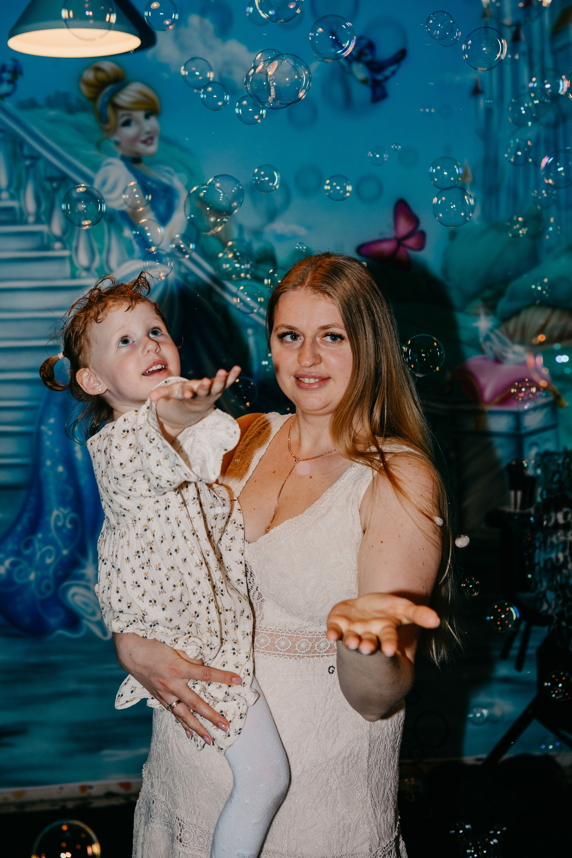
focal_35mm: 54
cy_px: 359
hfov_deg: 25.0
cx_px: 233
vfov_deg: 36.8
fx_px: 1287
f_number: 3.5
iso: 100
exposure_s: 1/160
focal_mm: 42
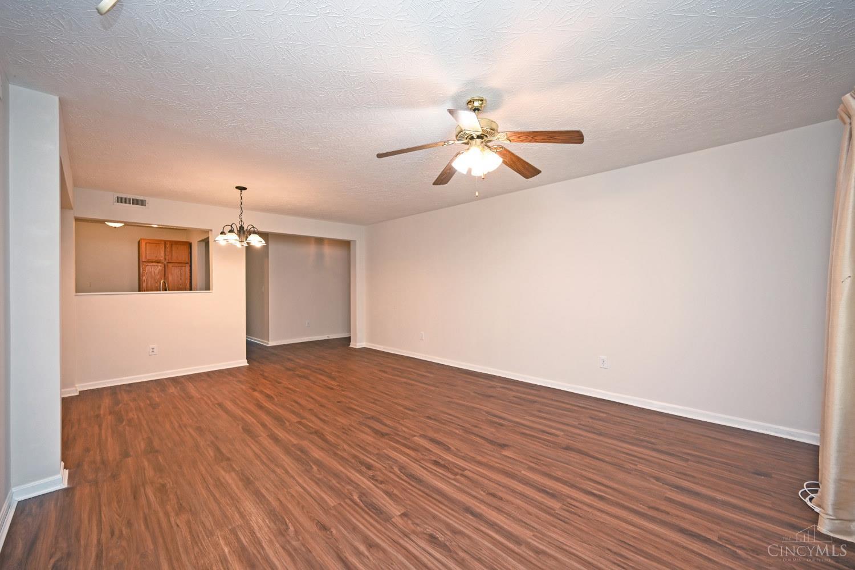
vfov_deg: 81.2
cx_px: 428
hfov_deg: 104.3
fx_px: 332
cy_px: 285
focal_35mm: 14
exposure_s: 1/60
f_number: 4
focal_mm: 14
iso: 500
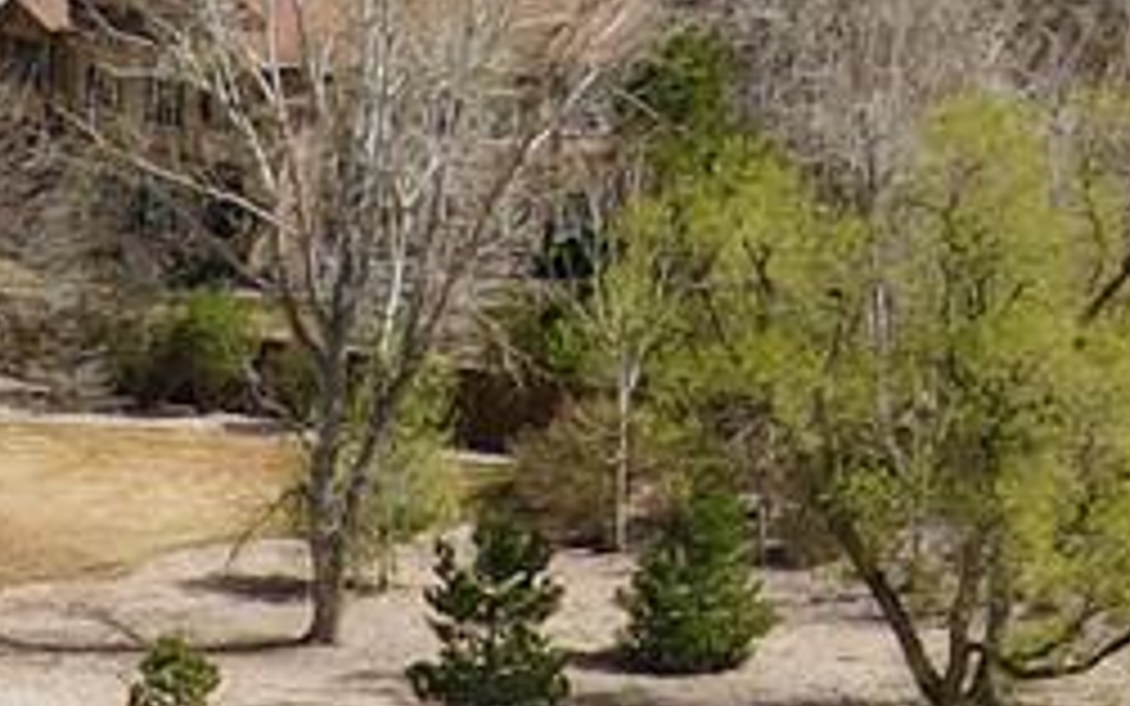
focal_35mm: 162
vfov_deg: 7.4
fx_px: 4990
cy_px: 1898
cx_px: -747
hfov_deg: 12.1
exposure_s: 1/640
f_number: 2.8
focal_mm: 4.5
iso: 100
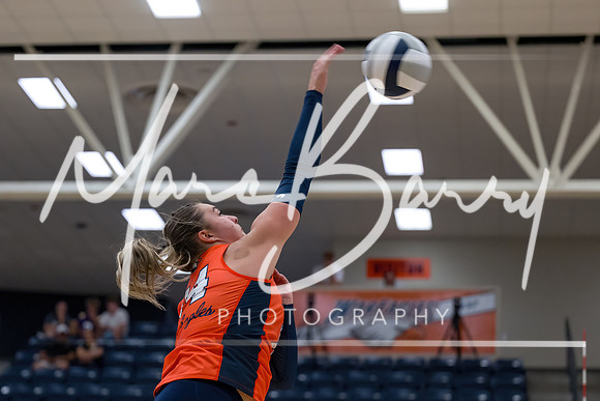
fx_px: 1788
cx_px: 172
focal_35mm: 107
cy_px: 289
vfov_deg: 12.7
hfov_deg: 19.0
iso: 2500
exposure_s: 1/1000
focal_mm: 74
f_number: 2.8
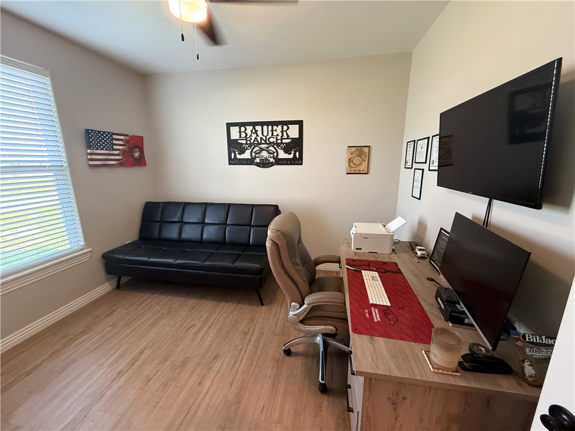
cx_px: 288
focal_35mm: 14
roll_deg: +0.1
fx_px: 233
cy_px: 216
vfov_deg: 85.7
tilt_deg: -11.9
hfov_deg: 102.1
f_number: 2.2
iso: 320
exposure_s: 1/60
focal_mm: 2.22
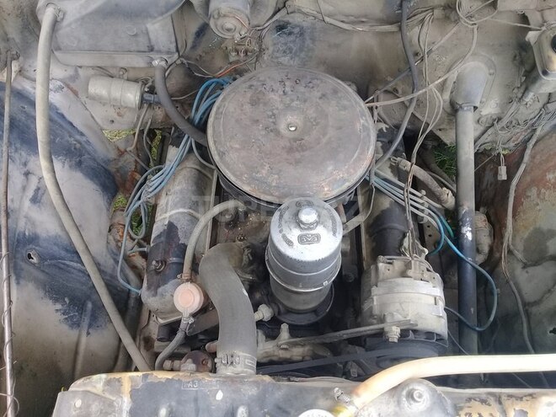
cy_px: 208
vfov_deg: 45.4
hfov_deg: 58.4
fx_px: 498
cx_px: 278
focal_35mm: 31
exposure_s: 1/120
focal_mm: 3.3
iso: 50
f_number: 2.2
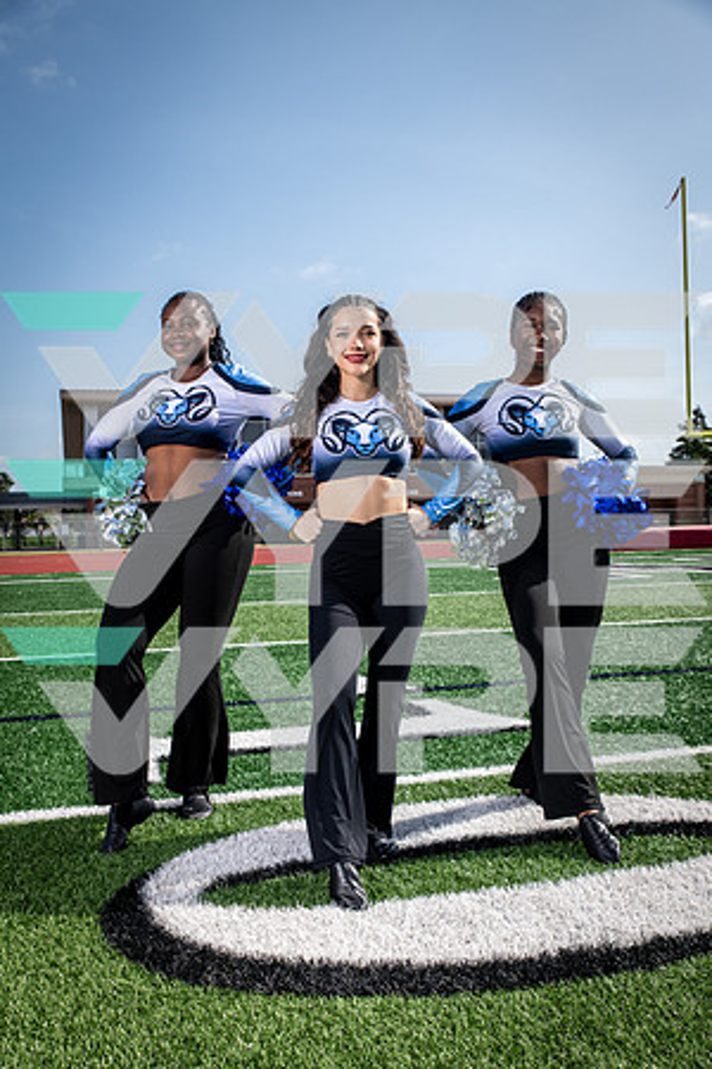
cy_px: 534
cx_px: 356
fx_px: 1038
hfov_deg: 37.9
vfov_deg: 54.4
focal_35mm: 35
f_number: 7.1
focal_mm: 35
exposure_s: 1/400
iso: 125
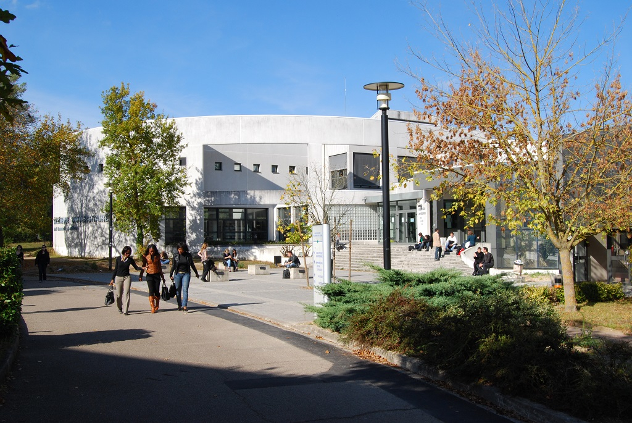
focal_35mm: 34
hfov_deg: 55.1
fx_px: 606
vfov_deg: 38.4
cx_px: 316
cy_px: 212
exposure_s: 1/125
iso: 200
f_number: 14
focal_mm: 23
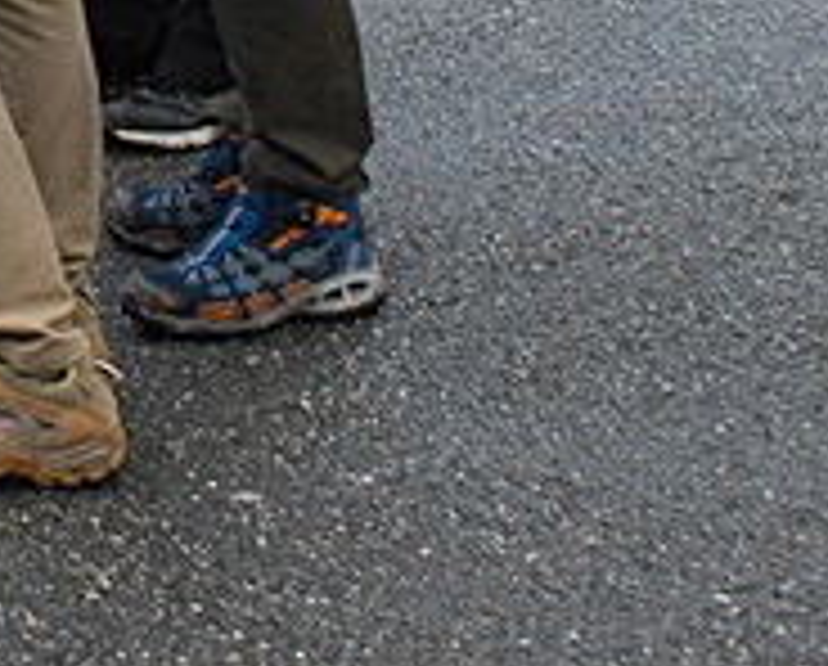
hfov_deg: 11.6
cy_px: -454
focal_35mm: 159
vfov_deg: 9.4
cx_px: -432
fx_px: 3905
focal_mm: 26
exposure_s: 1/320
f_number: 5.6
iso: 400
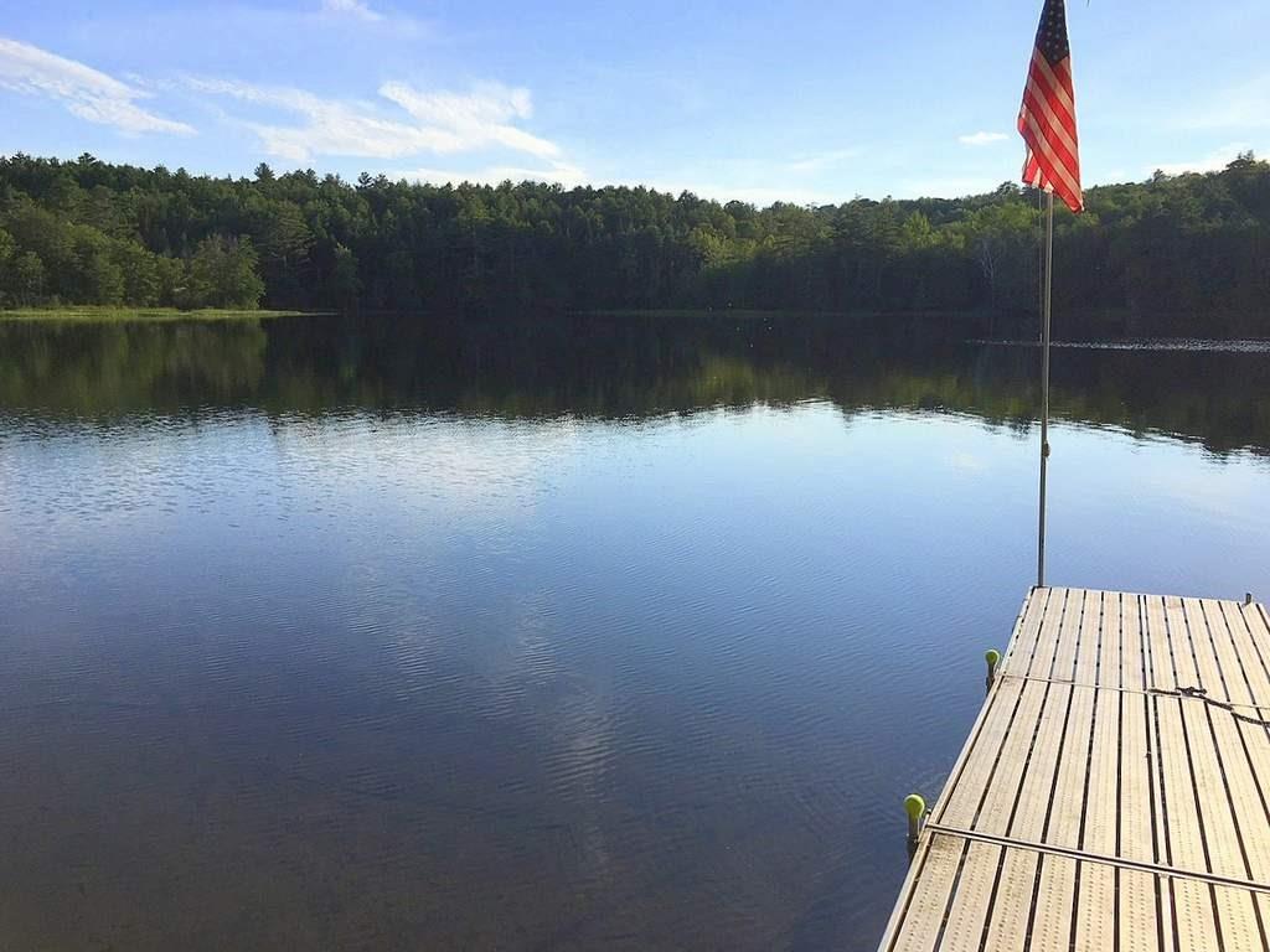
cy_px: 476
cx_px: 635
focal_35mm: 29
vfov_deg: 48.2
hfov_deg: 61.7
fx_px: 1064
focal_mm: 4.15
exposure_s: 1/2198
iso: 25
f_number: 2.2
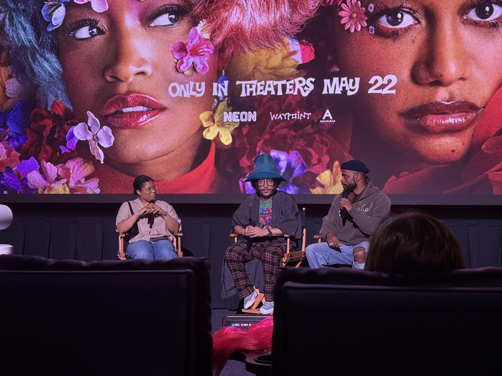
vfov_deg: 30.3
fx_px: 696
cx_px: 251
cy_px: 188
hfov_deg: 39.7
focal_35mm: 48
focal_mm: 6.76
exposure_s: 1/48
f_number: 1.78
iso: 250
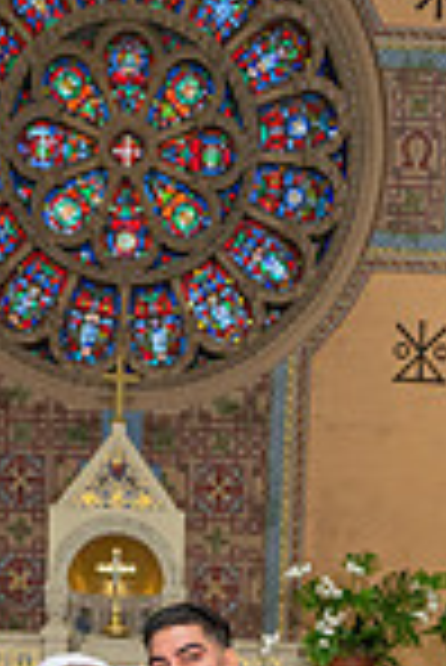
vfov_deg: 22.7
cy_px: 990
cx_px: 203
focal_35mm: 73
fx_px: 1353
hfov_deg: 18.7
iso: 800
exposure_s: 1/200
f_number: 4
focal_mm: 24
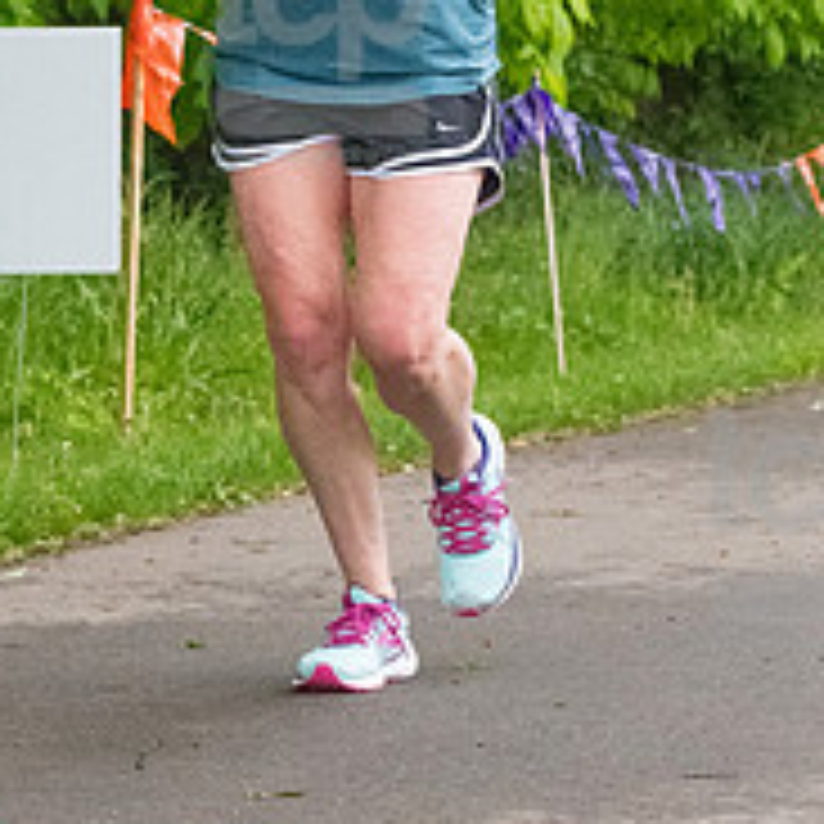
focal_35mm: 251
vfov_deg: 7.0
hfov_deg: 7.0
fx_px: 6760
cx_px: 322
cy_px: 41
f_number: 5.6
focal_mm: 80
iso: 6400
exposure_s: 1/1250
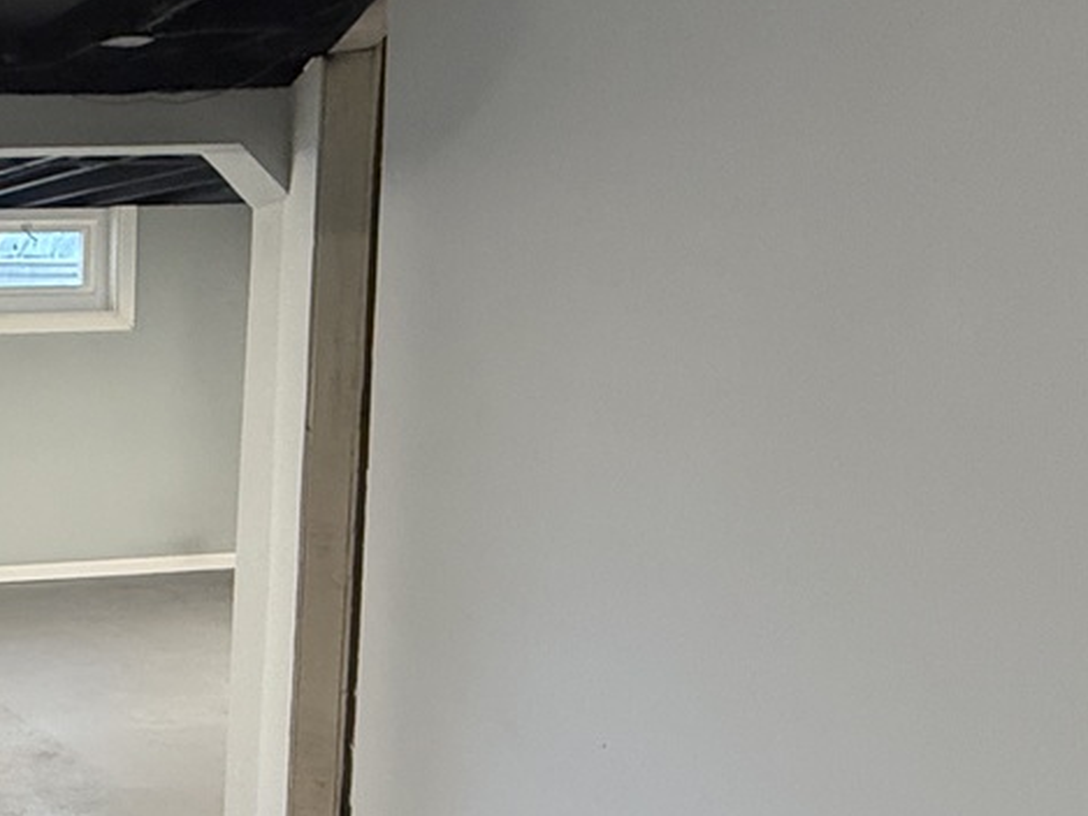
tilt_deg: -7.5
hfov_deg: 31.1
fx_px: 1352
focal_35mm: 43
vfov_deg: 33.4
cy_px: 519
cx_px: -411
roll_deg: +1.9
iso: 500
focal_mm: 2.22
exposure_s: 1/60
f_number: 2.2
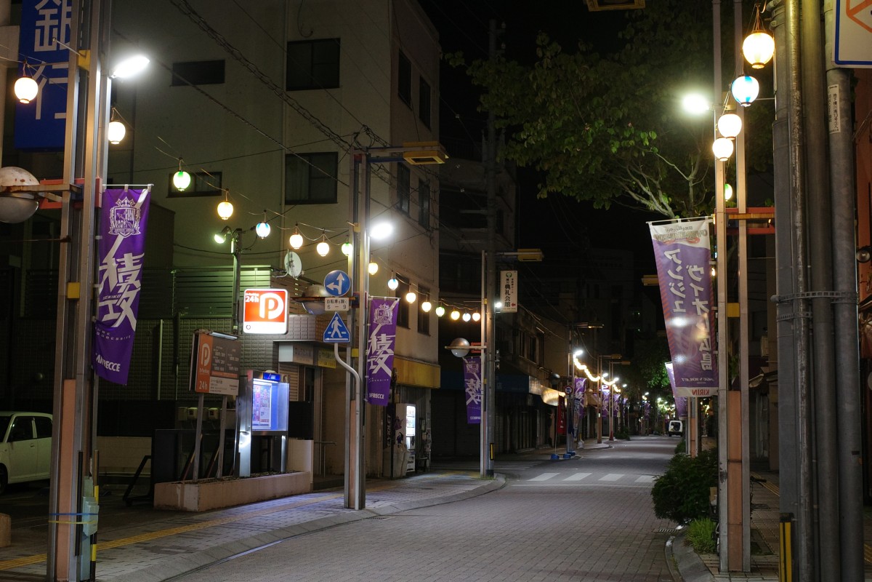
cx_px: 436
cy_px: 291
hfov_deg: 39.6
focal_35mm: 50
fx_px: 1211
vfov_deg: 27.0
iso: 640
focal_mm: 18.3
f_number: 2.8
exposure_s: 1/30
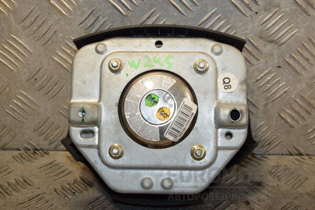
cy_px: 105
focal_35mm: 57
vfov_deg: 23.8
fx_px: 499
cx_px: 158
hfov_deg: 35.1
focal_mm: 38
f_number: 9
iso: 800
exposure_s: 1/200
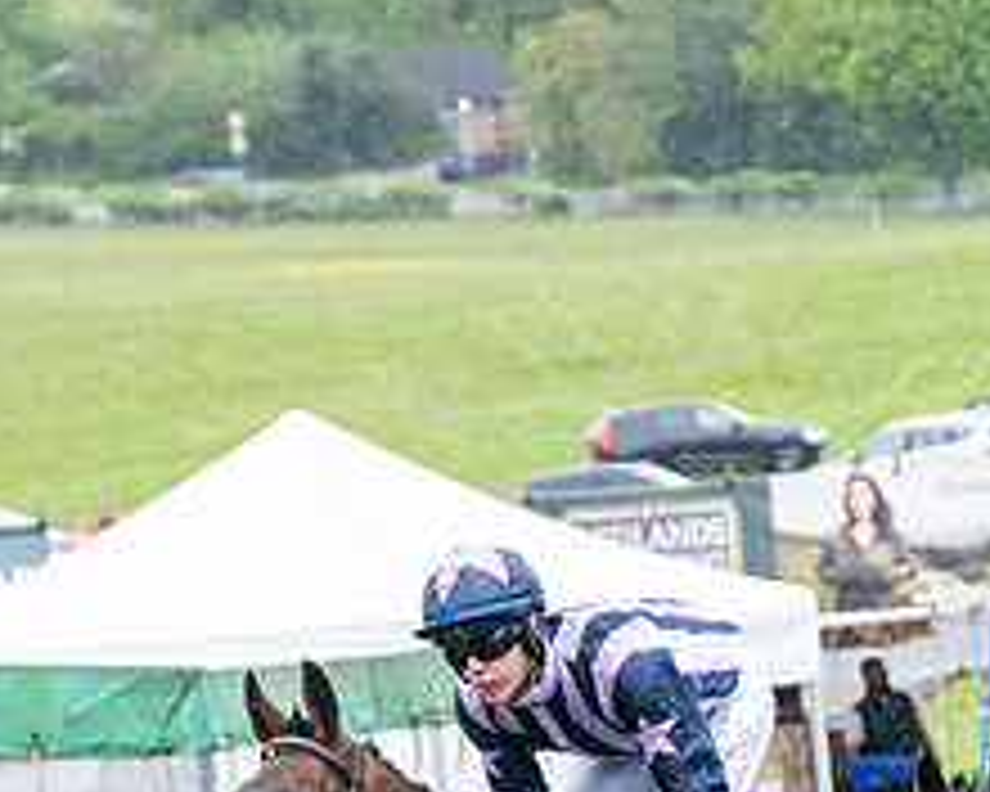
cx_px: 1334
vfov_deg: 3.6
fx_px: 12453
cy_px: 986
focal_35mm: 425
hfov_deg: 4.5
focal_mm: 98
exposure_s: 1/1000
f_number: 4
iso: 1000
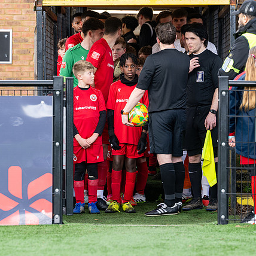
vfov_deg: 8.6
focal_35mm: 203
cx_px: 126
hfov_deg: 8.6
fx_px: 1698
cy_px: 122
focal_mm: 145
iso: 400
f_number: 4
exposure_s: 1/200
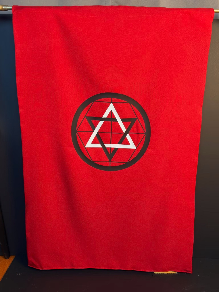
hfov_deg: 42.9
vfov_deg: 55.4
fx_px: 278
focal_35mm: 33
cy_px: 146
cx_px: 110
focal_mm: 6.76
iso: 250
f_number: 1.78
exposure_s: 1/59
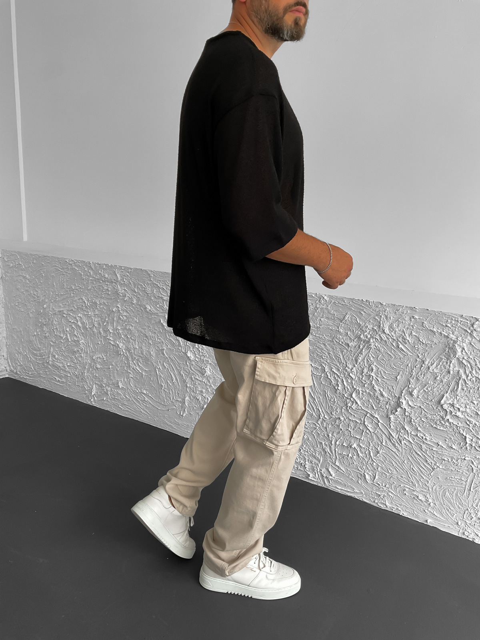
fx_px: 536
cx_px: 240
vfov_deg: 61.7
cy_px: 320
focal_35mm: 29
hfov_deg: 48.2
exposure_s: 1/120
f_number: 1.8
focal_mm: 3
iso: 40
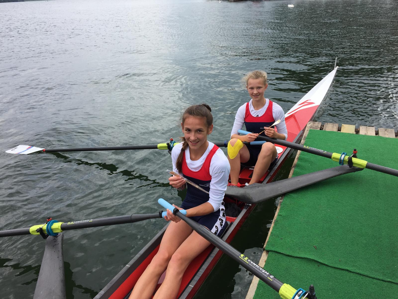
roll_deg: +1.2
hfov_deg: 61.7
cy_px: 150
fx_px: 333
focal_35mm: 29
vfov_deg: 48.2
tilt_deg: -25.4
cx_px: 199
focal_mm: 4.15
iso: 32
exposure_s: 1/1647
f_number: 2.2
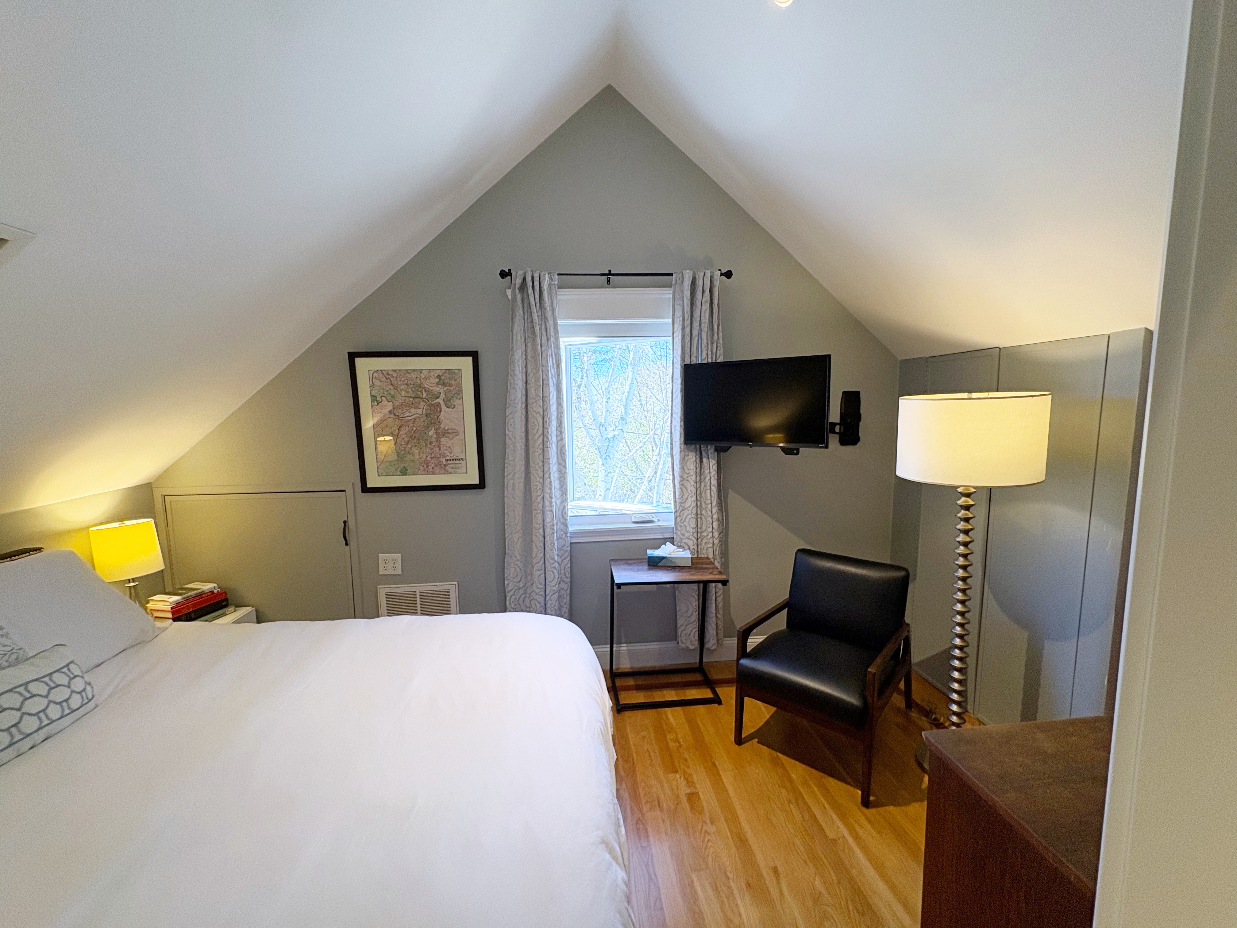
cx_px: 618
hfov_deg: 102.1
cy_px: 464
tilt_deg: -6.3
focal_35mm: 14
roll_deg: +0.3
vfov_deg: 85.7
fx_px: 500
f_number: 2.2
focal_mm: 2.22
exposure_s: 1/120
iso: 125
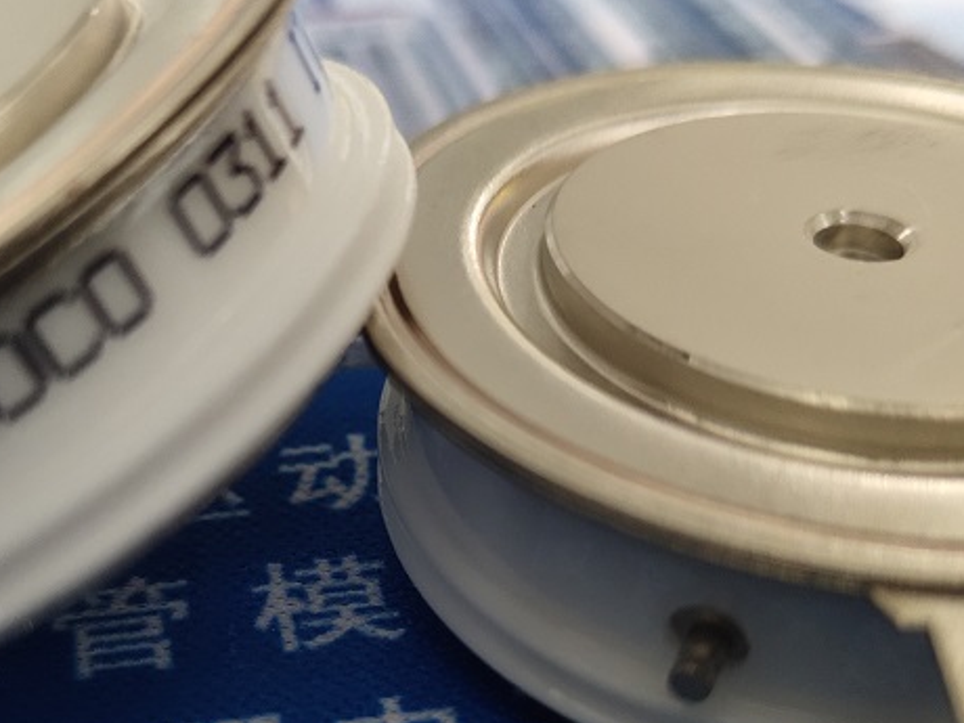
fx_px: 1560
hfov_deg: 34.2
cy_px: 509
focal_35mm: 56
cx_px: 371
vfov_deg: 25.9
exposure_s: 1/50
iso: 376
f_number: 1.8
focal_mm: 4.27
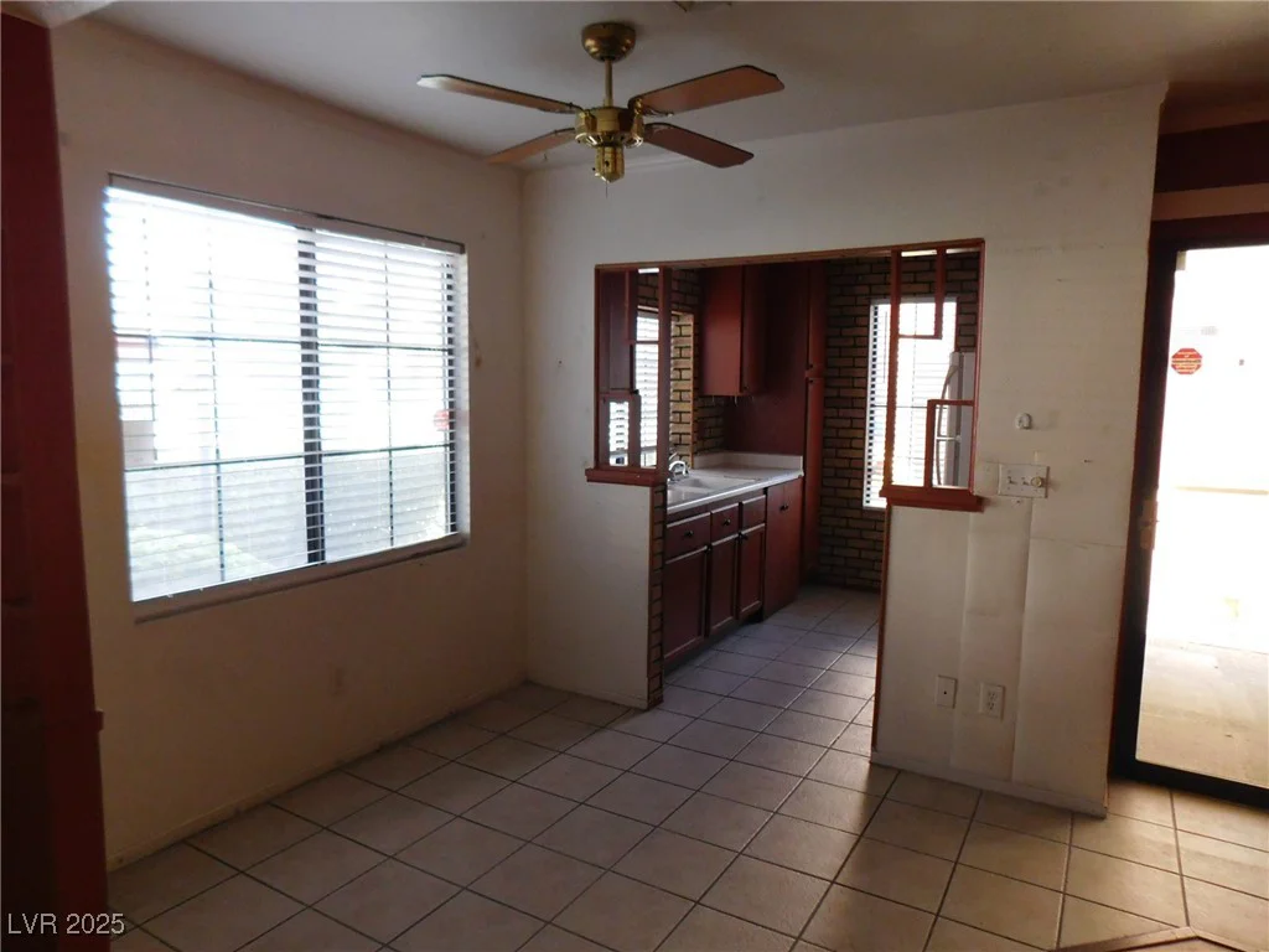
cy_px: 476
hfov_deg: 73.9
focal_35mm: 23
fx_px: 843
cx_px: 634
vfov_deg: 58.9
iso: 400
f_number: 3
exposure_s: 1/25
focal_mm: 4
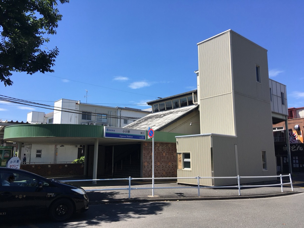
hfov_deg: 61.7
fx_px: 255
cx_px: 152
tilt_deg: +10.4
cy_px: 114
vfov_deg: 48.2
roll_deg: +1.2
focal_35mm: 29
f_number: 2.2
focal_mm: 4.15
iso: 25
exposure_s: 1/1183
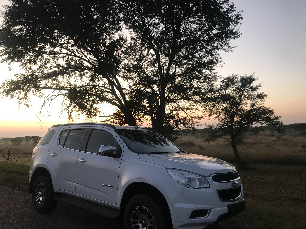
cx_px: 153
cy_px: 114
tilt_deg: +5.7
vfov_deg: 49.7
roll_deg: +1.3
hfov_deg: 63.4
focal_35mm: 28
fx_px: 248
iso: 32
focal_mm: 3.99
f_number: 1.8
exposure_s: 1/20
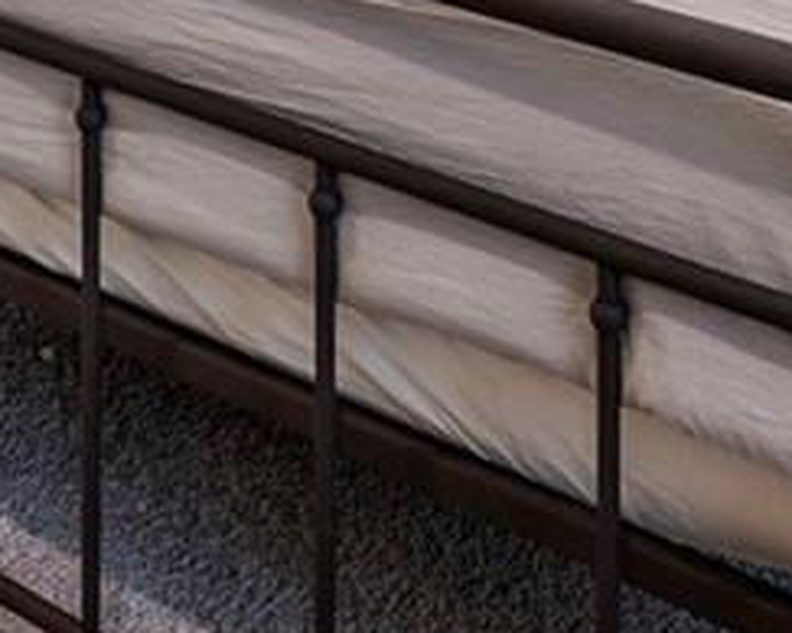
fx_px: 2412
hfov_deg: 18.0
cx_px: -62
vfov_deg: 12.7
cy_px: -706
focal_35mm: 103
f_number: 10
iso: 200
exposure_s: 2
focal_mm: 13
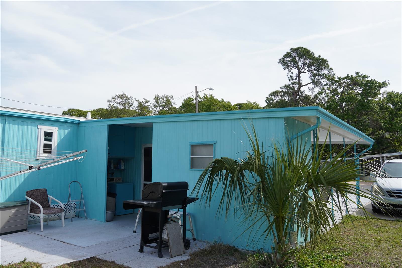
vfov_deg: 47.9
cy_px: 134
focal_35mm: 27
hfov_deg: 67.4
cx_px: 201
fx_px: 301
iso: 100
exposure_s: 1/250
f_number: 8
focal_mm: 18
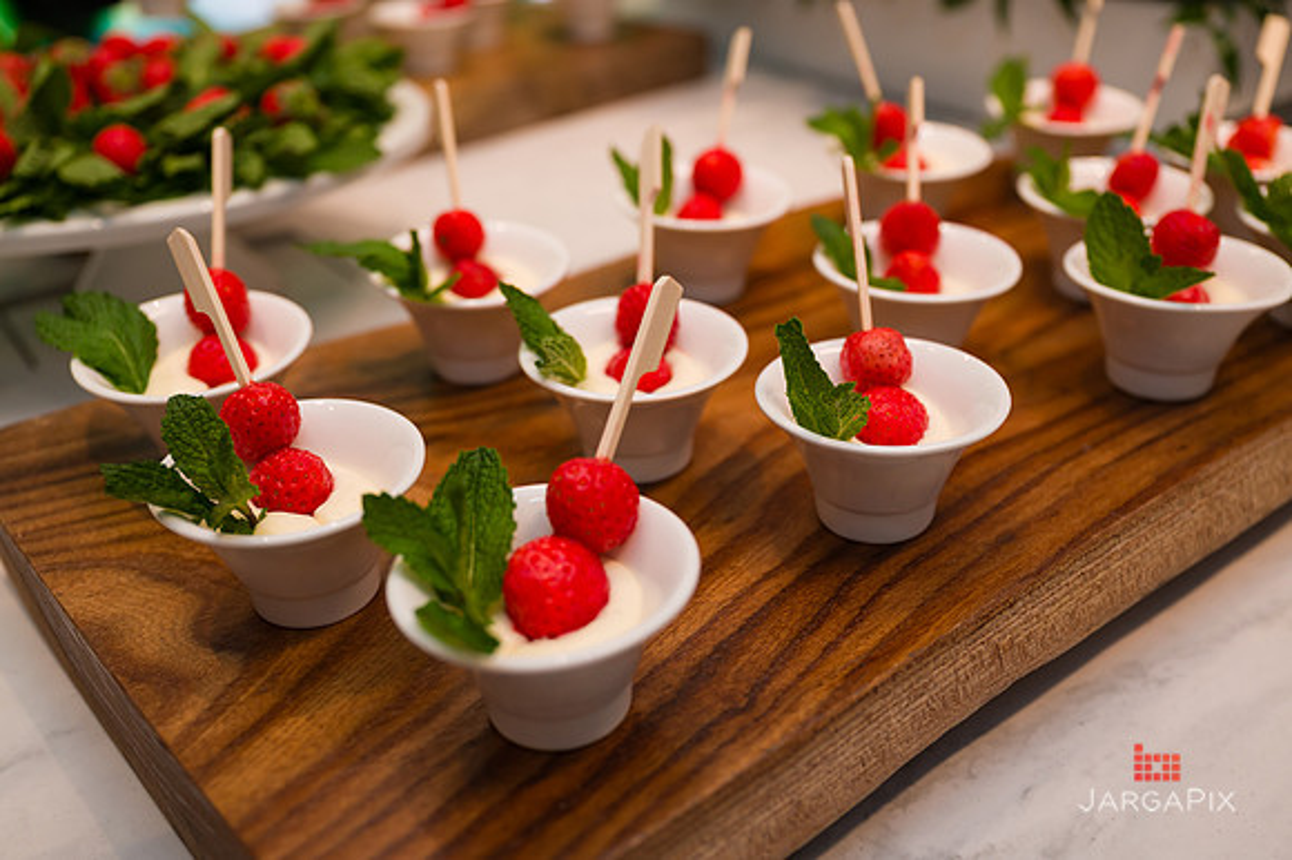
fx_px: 1219
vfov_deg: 38.9
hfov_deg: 55.9
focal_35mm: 34
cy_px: 433
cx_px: 648
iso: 400
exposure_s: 1/160
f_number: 3.2
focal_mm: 32.5
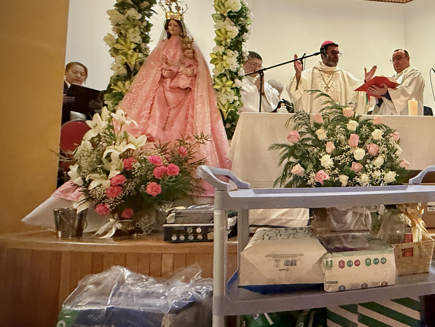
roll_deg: +1.2
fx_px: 339
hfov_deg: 56.5
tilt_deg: +5.8
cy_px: 154
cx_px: 390
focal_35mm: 27
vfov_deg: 51.3
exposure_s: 1/50
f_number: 2.2
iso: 640
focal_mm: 2.22
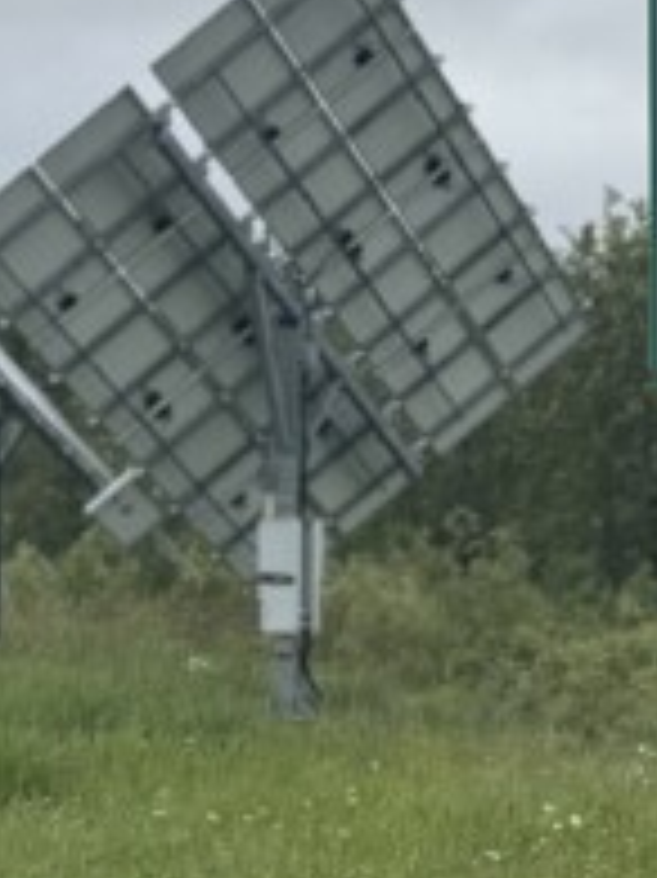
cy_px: 928
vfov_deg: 13.4
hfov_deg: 10.1
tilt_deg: -7.7
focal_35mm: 145
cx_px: 758
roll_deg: -1.1
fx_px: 3673
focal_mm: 6.76
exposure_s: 1/3247
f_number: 1.78
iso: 80
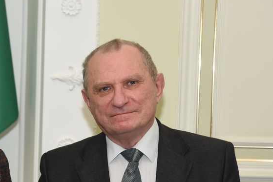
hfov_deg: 10.9
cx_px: 28
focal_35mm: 188
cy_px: 185
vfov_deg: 7.3
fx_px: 1426
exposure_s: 1/200
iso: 800
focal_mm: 75
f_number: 4
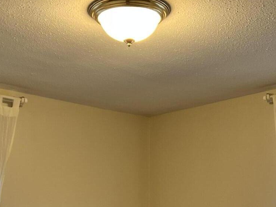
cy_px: 262
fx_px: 558
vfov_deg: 19.5
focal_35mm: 70
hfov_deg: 27.8
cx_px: 126
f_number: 1.5
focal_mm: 5.7
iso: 80
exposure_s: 1/60
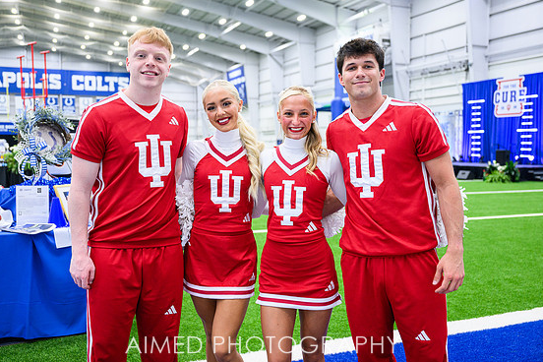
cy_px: 174
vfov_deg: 37.8
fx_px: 528
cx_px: 264
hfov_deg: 54.4
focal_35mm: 35
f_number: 2.8
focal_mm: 33
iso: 1250
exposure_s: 1/200
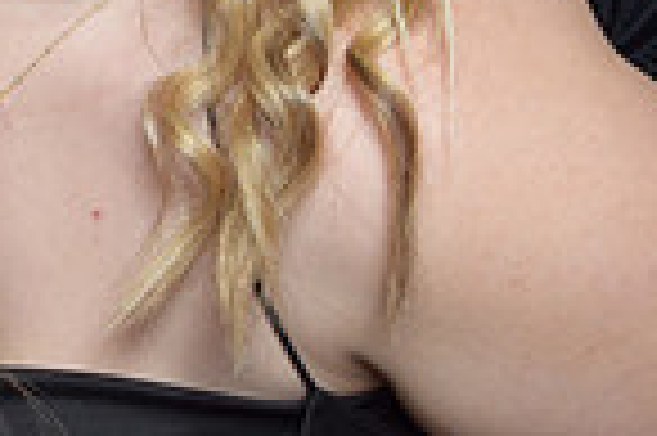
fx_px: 2826
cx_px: -540
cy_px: -348
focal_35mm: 155
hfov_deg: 12.1
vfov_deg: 8.5
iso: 500
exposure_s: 1/60
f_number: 20
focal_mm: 26
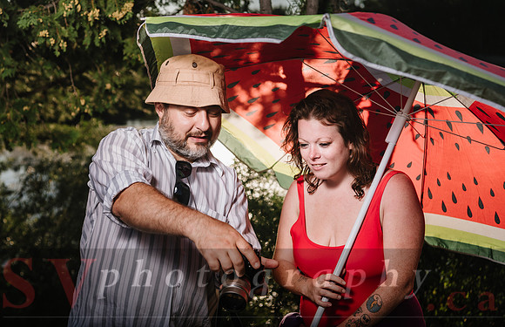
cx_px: 238
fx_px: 742
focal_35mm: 53
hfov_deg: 37.6
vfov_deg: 24.8
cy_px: 149
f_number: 4
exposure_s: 1/250
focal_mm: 50
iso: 31
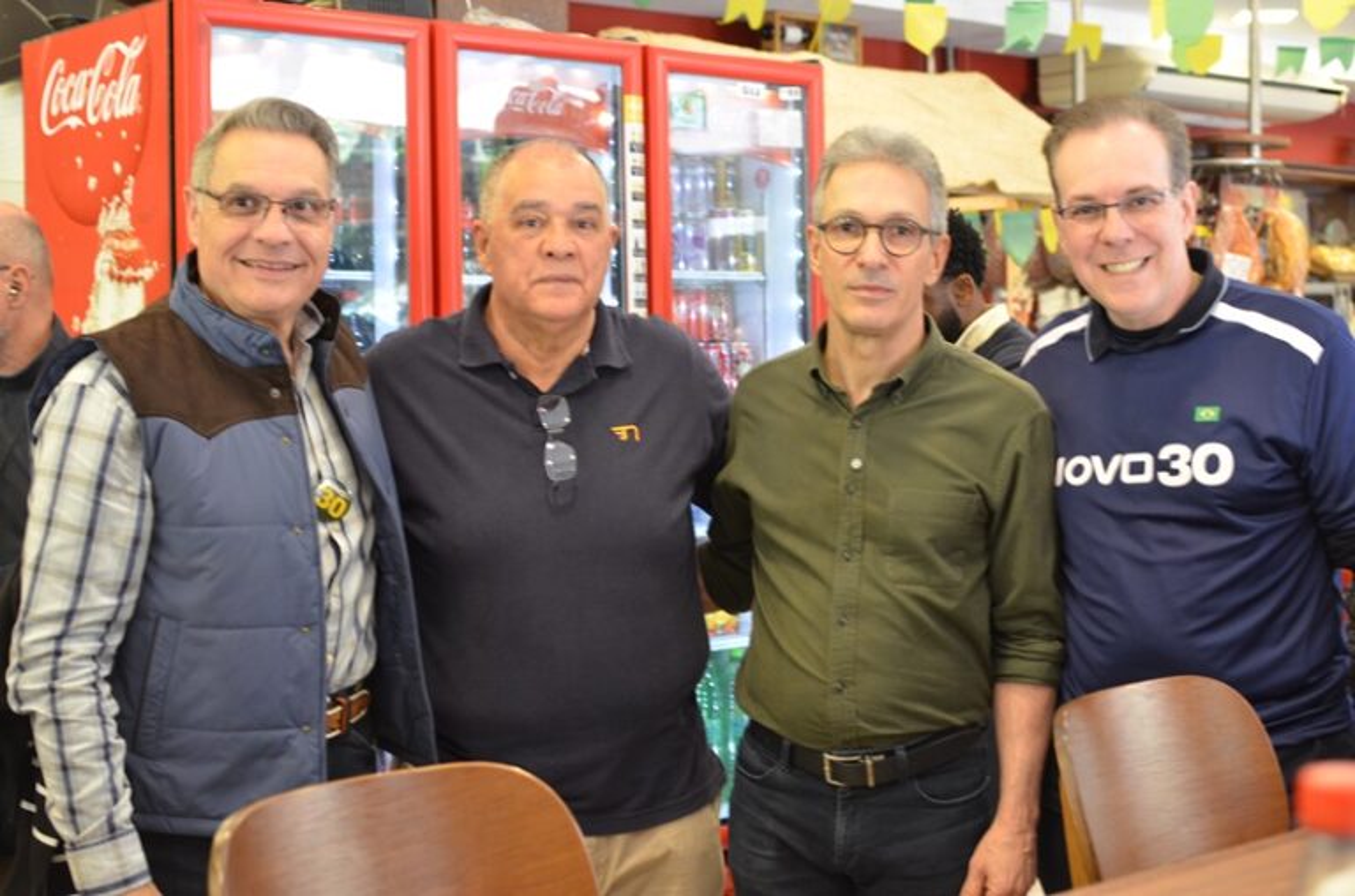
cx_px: 678
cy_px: 448
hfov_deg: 37.9
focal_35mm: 52
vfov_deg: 25.6
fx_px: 1971
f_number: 3.2
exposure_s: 1/40
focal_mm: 35
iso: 800
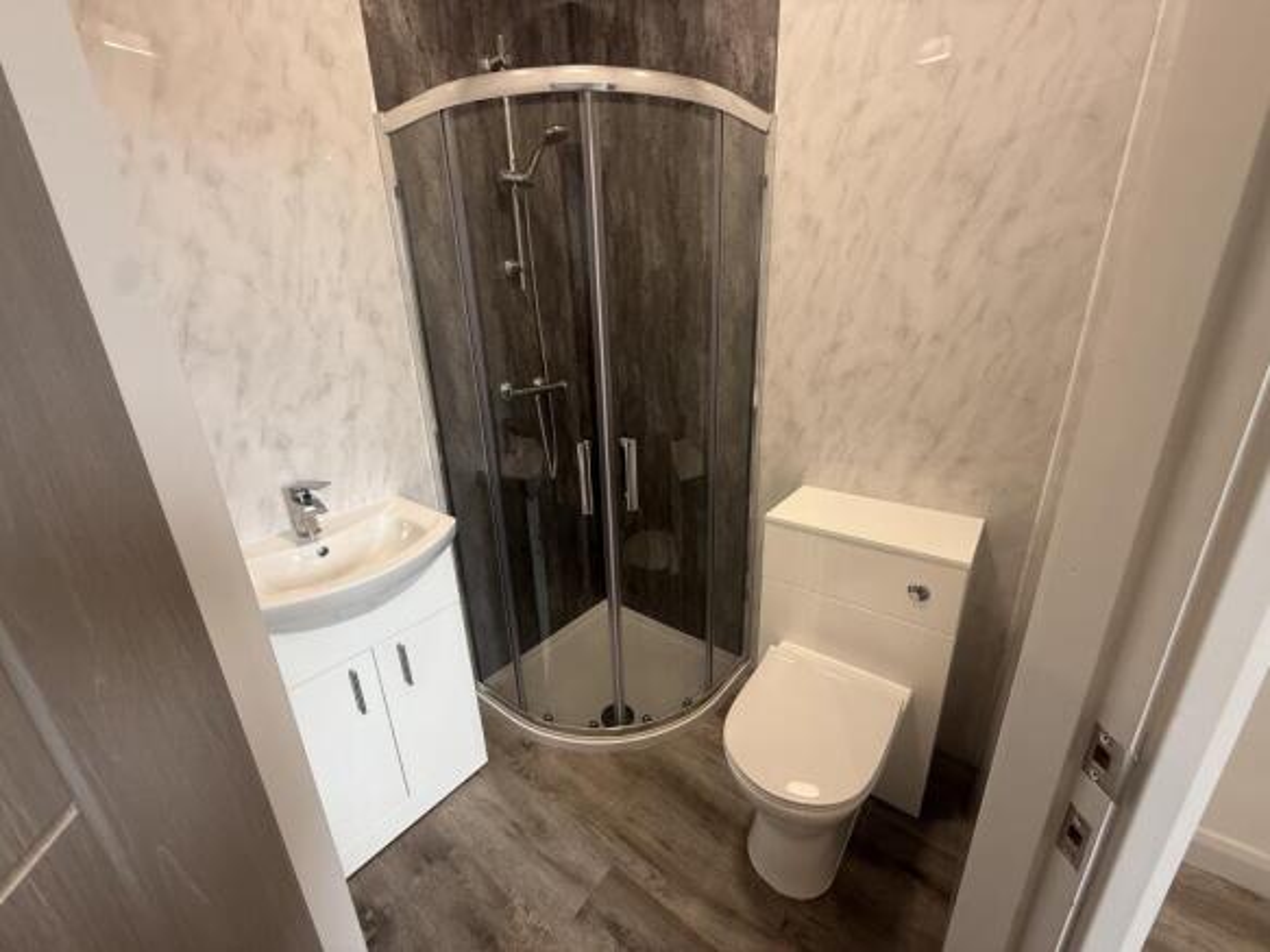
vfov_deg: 85.7
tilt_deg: -18.5
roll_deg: +1.4
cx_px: 635
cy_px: 476
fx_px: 514
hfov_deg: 102.1
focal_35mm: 14
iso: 200
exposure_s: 1/99
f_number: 2.2
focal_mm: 2.22
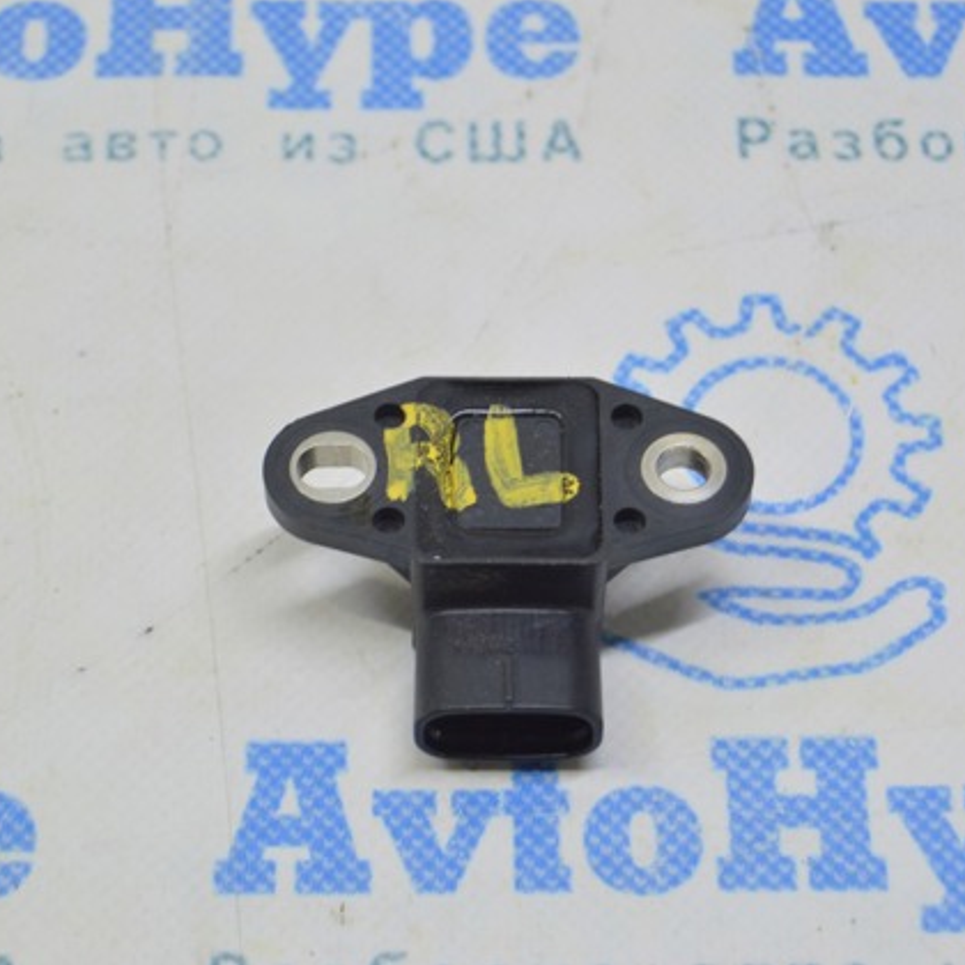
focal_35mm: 107
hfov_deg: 16.3
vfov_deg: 16.3
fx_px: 3364
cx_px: 485
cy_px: 481
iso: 400
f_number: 5.6
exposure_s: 1/20
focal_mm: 55
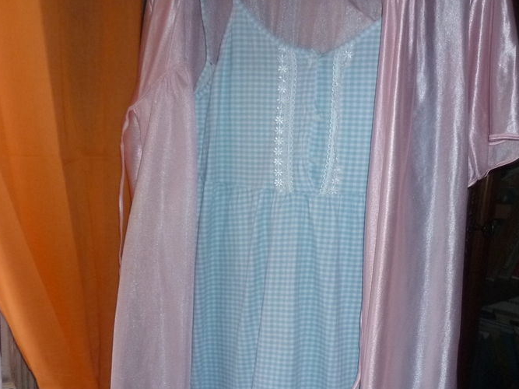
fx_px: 630
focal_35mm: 42
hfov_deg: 44.6
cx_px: 304
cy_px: 287
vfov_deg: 33.7
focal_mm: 5
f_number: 2.8
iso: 320
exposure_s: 1/30
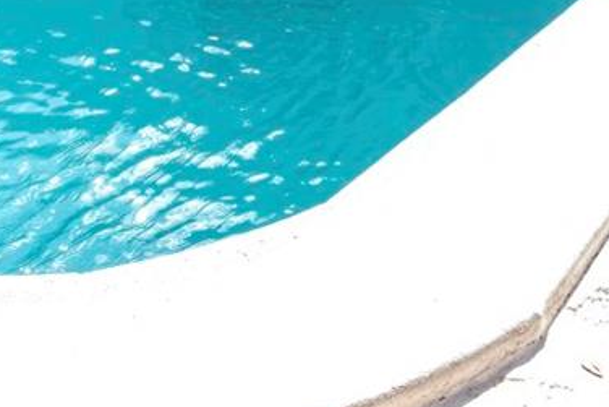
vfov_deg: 17.8
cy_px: -216
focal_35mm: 68
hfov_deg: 28.3
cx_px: 42
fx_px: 1151
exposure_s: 1/40
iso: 100
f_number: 9
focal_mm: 16
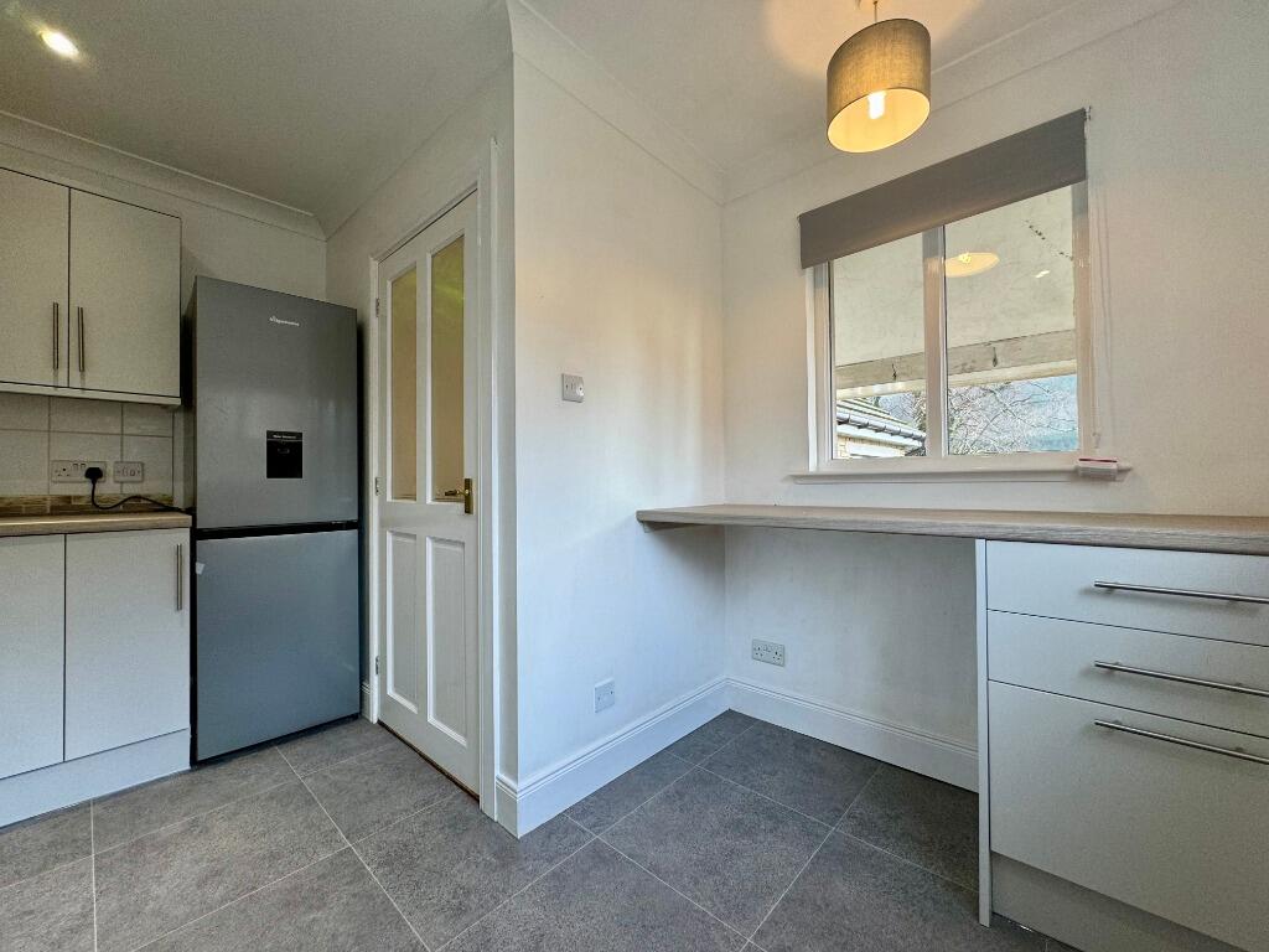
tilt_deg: +1.4
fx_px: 513
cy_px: 476
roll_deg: +0.6
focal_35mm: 14
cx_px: 634
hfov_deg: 102.1
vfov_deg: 85.7
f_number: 2.2
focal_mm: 2.22
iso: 64
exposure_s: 1/100
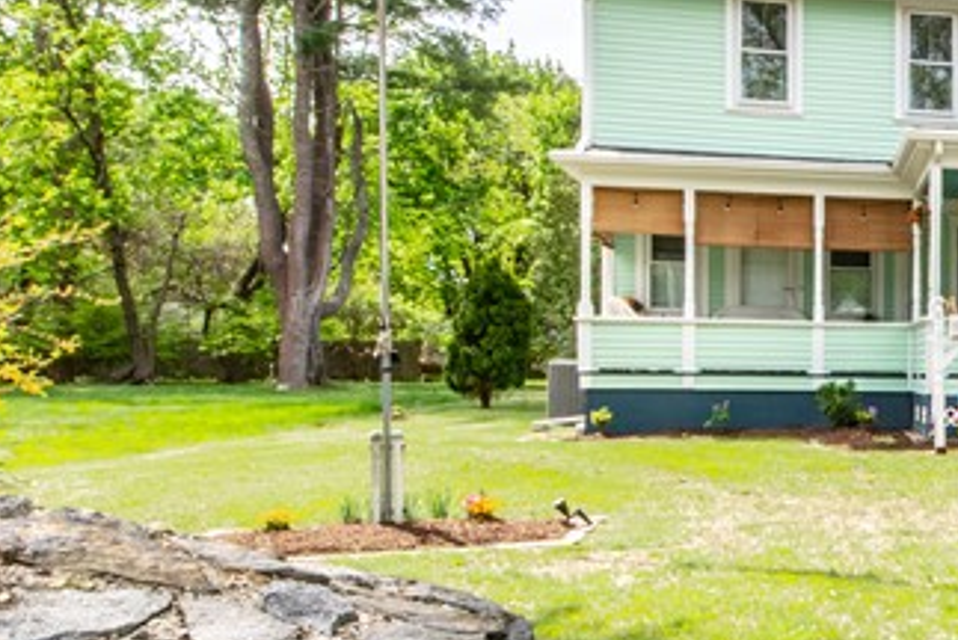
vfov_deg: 28.7
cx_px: 1154
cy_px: 335
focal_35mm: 47
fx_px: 1252
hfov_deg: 33.8
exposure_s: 1/40
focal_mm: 14
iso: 200
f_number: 22
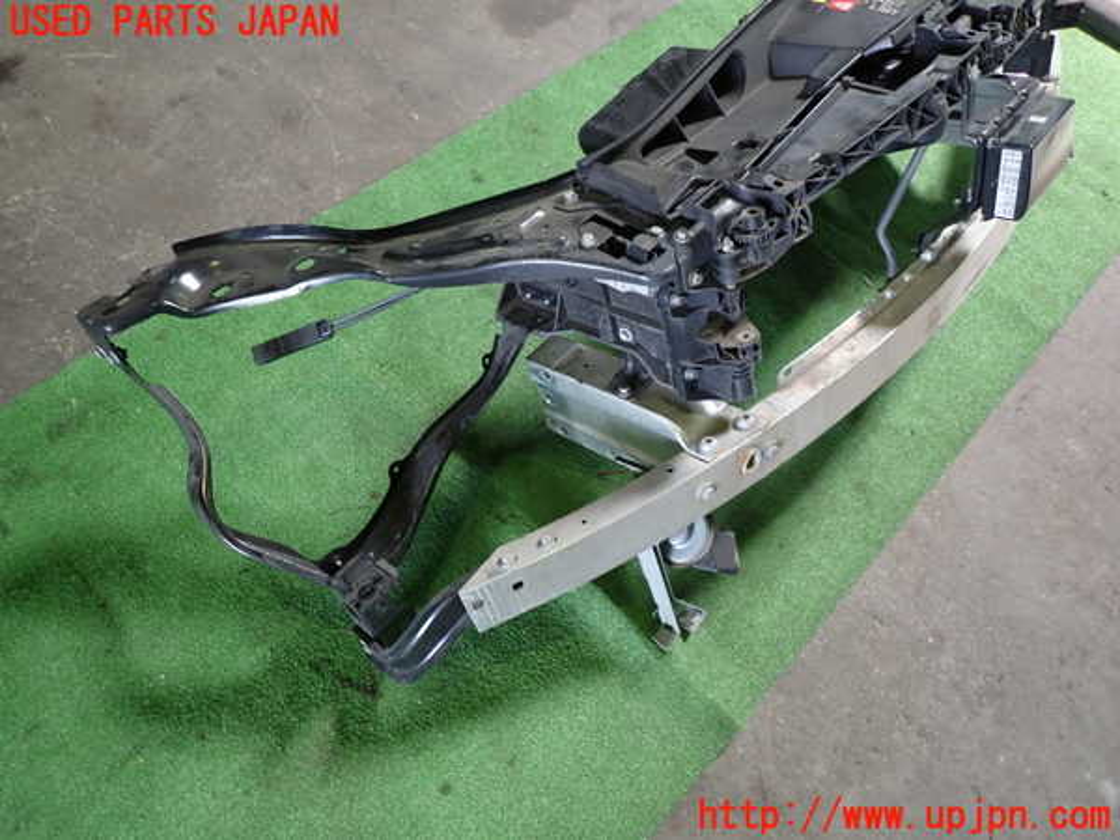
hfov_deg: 69.4
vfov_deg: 54.9
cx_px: 560
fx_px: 809
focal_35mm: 25
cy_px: 420
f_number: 2
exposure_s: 1/40
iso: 200
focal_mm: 4.5
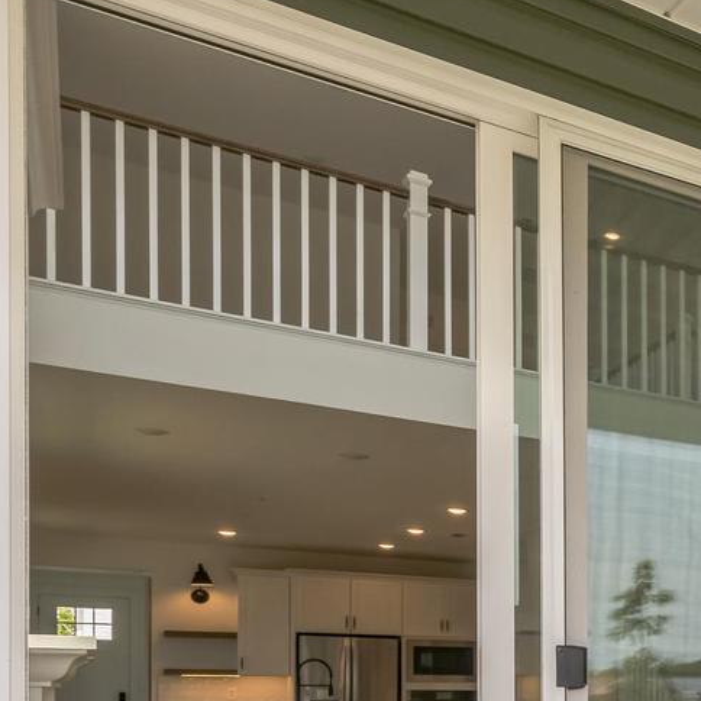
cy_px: 657
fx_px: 985
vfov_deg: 36.3
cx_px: 1025
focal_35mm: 43
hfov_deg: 27.9
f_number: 10
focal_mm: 17
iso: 320
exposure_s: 1/160
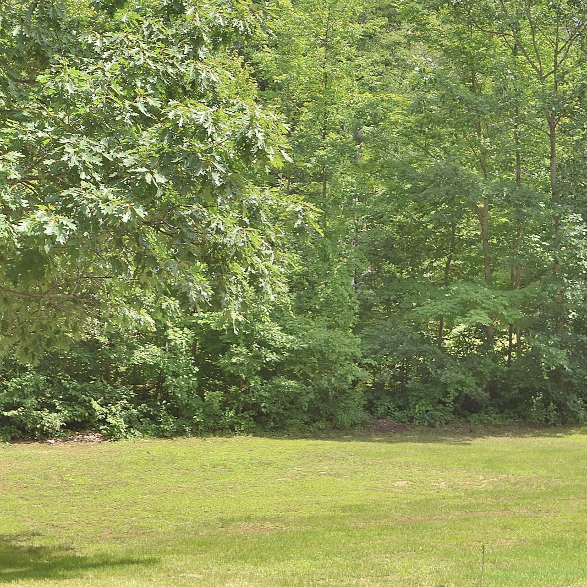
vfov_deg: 19.9
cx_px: 176
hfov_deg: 20.1
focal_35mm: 86
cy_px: 102
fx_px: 1650
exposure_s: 1/160
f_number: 6.3
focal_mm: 24
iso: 100
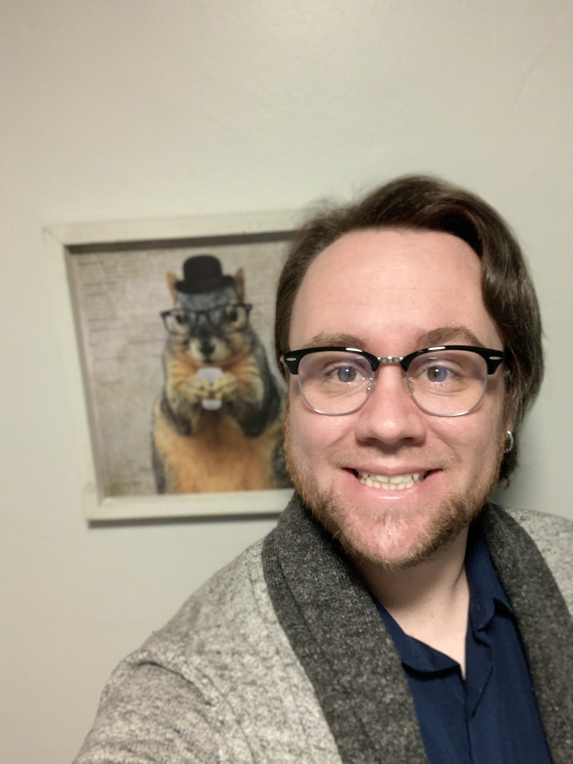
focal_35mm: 32
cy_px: 382
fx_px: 706
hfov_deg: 44.2
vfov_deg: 56.8
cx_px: 286
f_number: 2.2
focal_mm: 2.87
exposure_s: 1/40
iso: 200
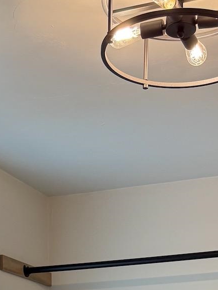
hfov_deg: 17.8
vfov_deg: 19.9
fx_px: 696
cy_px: 450
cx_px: 116
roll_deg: +0.5
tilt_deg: -3.4
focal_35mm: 83
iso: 250
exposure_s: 1/120
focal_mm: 6.76
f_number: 1.78
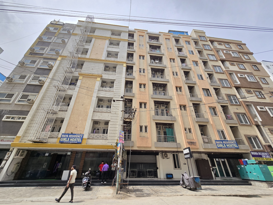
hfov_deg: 106.2
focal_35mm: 13
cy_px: 102
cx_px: 136
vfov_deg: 89.9
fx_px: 103
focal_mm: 2.2
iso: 50
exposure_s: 1/957
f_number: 2.2
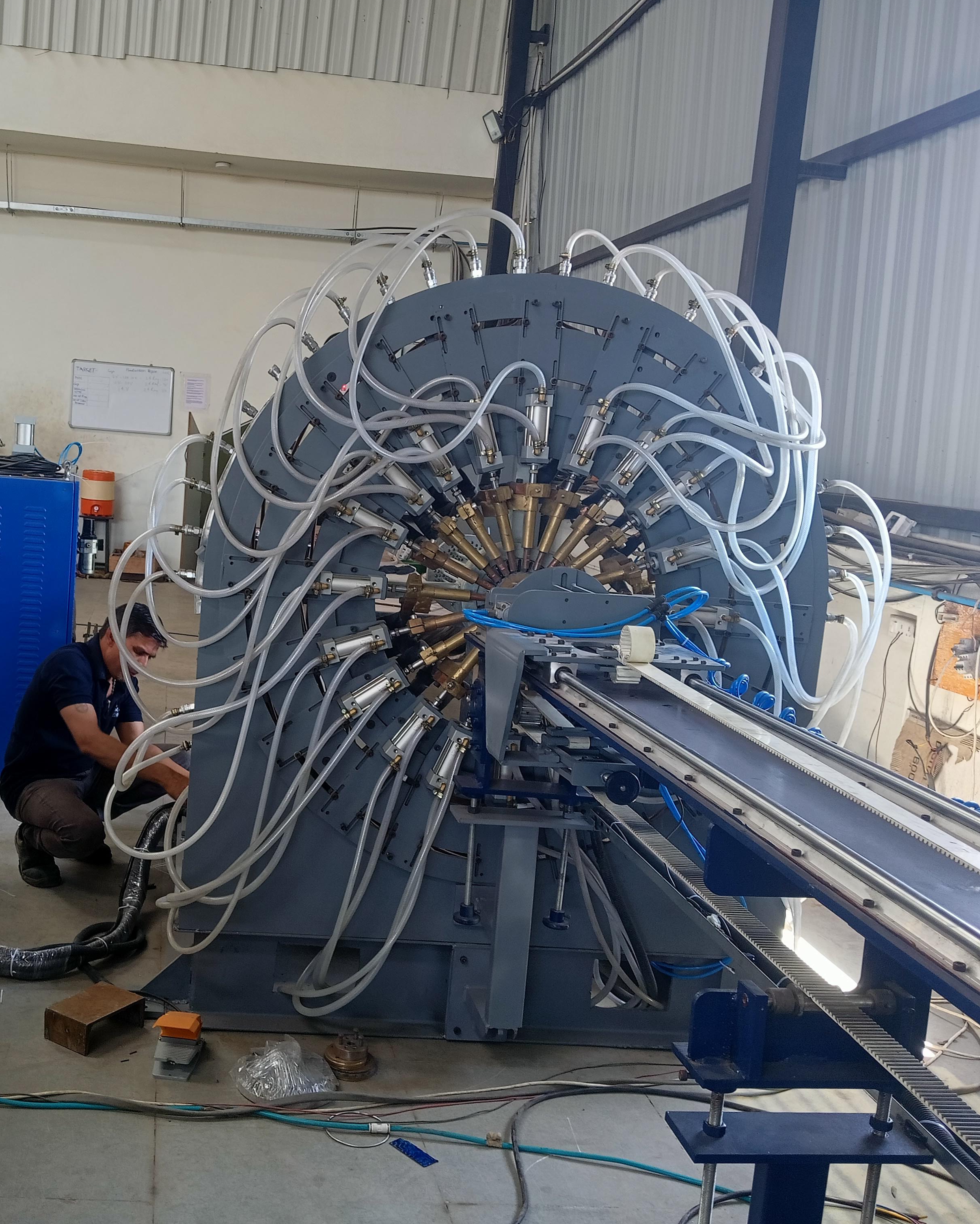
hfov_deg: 39.3
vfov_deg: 49.1
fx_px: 1342
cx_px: 275
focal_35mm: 37
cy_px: 617
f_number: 1.8
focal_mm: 4.05
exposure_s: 1/50
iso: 376
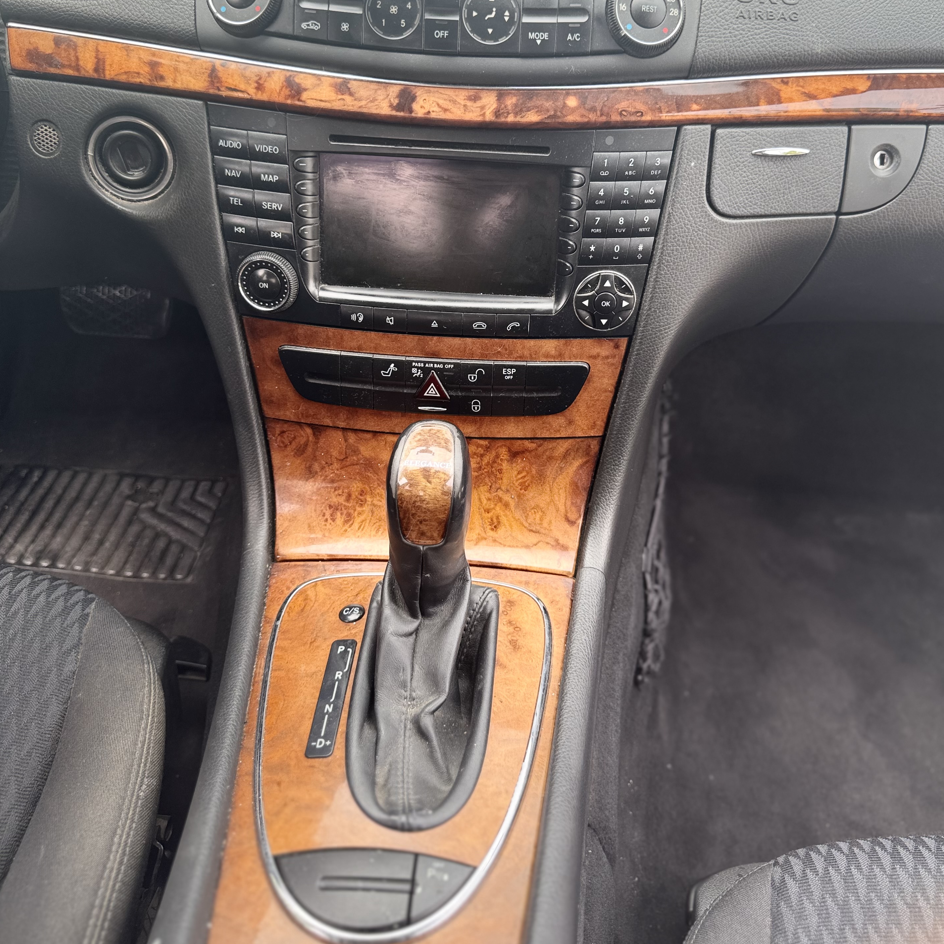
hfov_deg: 54.0
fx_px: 926
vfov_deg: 53.5
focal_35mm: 30
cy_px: 357
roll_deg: -0.7
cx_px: 499
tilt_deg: -37.8
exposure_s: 1/289
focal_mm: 6.76
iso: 80
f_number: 1.78
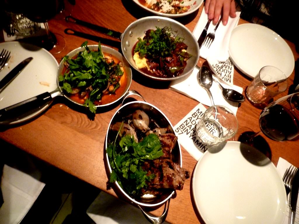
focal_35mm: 25
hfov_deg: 69.4
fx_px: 216
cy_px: 112
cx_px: 150
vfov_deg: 54.9
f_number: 3.3
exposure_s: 1/5
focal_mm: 4.1
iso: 400
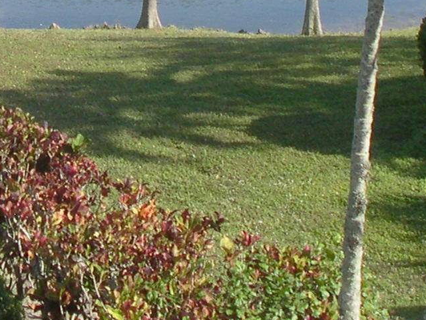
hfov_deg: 14.4
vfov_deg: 10.5
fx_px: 1661
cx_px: 18
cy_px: -202
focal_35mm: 135
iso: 100
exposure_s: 1/135
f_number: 7.6
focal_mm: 8
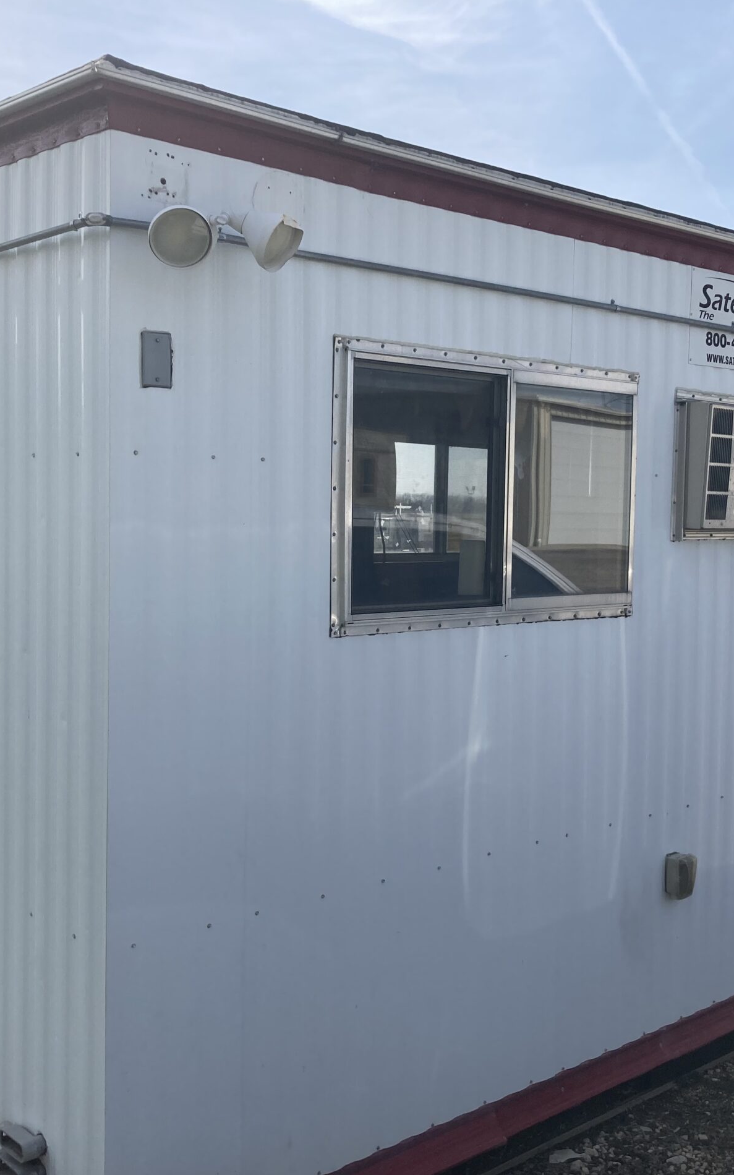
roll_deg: -1.1
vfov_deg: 49.3
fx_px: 1281
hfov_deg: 32.0
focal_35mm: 40
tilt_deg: -4.3
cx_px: 383
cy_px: 591
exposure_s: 1/2703
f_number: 1.8
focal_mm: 3.99
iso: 25
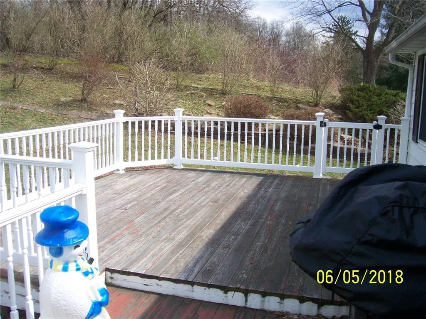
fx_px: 418
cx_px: 213
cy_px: 160
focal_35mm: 34
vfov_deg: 41.8
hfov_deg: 54.0
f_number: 5.1
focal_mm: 5.6
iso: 80
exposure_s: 1/250
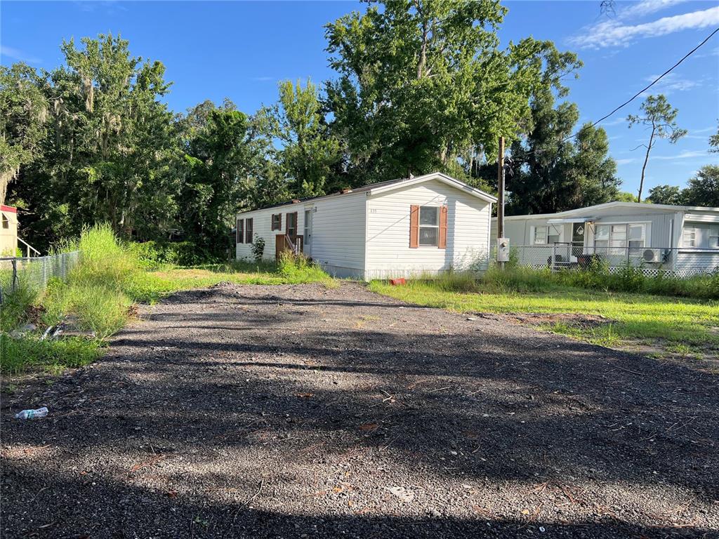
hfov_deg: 67.3
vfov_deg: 53.1
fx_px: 540
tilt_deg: -2.7
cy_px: 270
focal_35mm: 26
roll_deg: -1.5
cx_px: 360
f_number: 1.5
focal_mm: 5.7
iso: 50
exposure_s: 1/1238
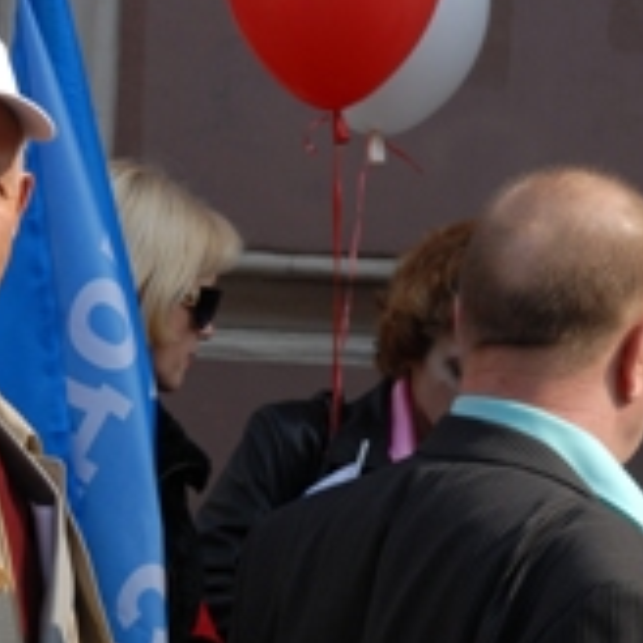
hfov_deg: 12.0
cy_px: 390
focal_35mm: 145
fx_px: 3047
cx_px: 182
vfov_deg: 12.0
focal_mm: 48
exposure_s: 1/200
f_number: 8
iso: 200
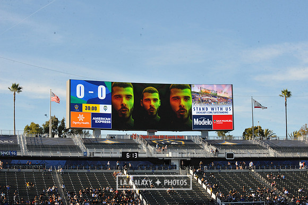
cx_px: 154
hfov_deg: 25.4
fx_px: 684
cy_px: 102
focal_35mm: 80
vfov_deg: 17.0
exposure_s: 1/1000
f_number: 16
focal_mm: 80
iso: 1600
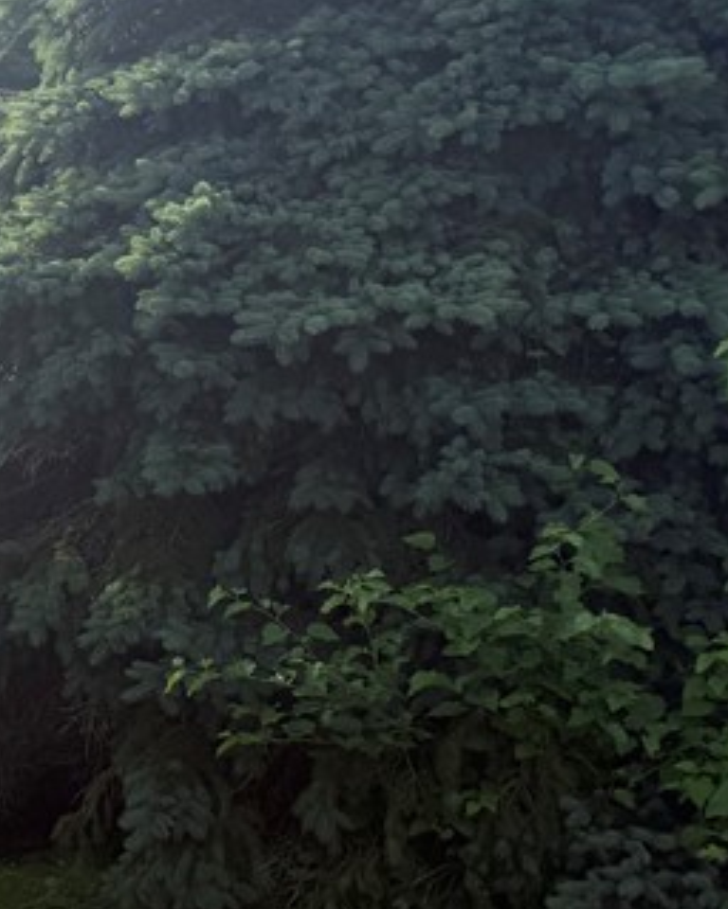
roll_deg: -2.2
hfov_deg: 16.1
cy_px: 290
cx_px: -705
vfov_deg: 25.2
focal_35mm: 75
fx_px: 2020
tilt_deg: +9.0
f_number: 1.78
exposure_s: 1/4975
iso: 100
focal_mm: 6.76
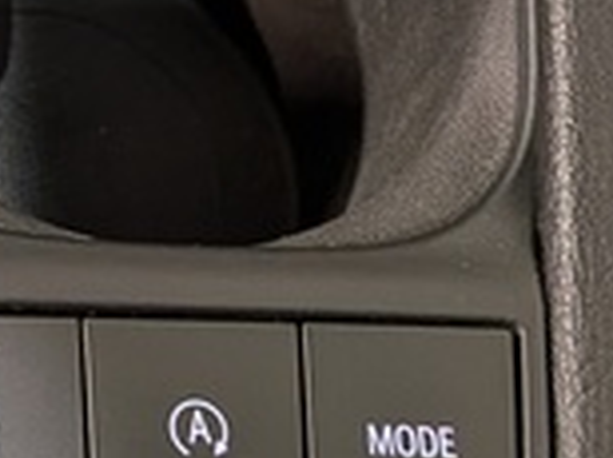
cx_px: -251
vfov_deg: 8.7
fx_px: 2829
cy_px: -482
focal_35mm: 160
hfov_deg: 11.9
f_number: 1.7
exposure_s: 1/120
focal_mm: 4.53
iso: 41
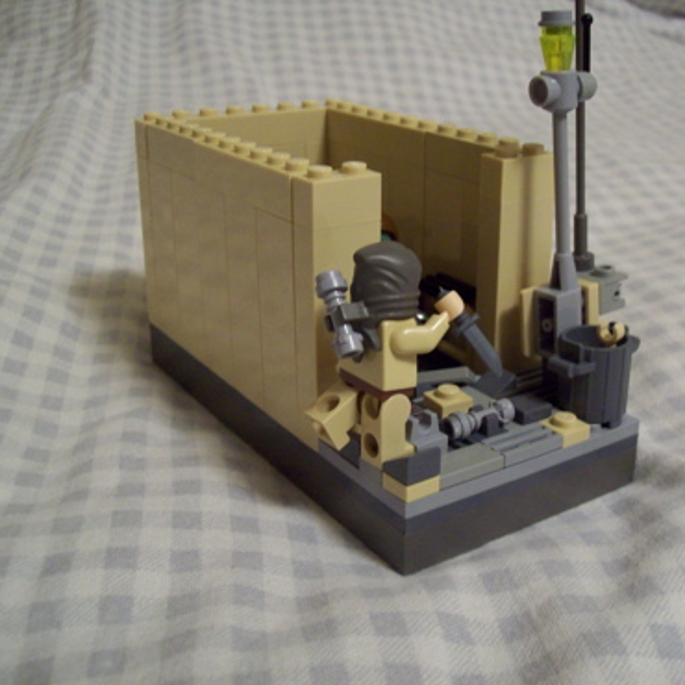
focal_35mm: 43
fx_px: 963
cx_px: 441
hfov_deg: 38.8
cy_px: 341
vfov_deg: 39.2
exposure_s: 1/8
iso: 181
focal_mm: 6
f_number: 2.7
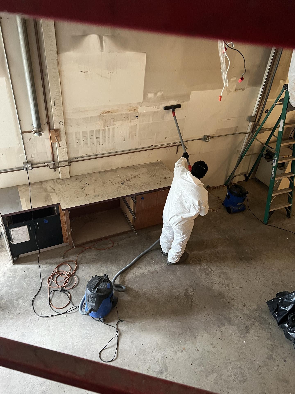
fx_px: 295
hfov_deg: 53.1
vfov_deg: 67.3
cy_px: 197
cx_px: 148
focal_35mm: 26
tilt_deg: -38.8
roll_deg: -3.5
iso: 500
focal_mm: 5.7
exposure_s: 1/40
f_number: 1.5
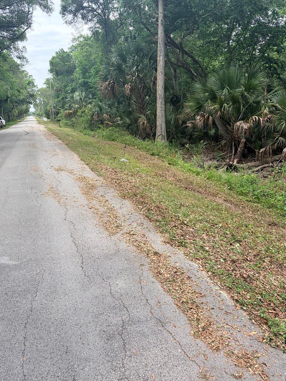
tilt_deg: -8.5
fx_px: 330
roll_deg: +2.6
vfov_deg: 59.7
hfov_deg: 46.8
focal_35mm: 30
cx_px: 138
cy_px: 164
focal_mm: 5.96
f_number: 1.6
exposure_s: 1/987
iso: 64
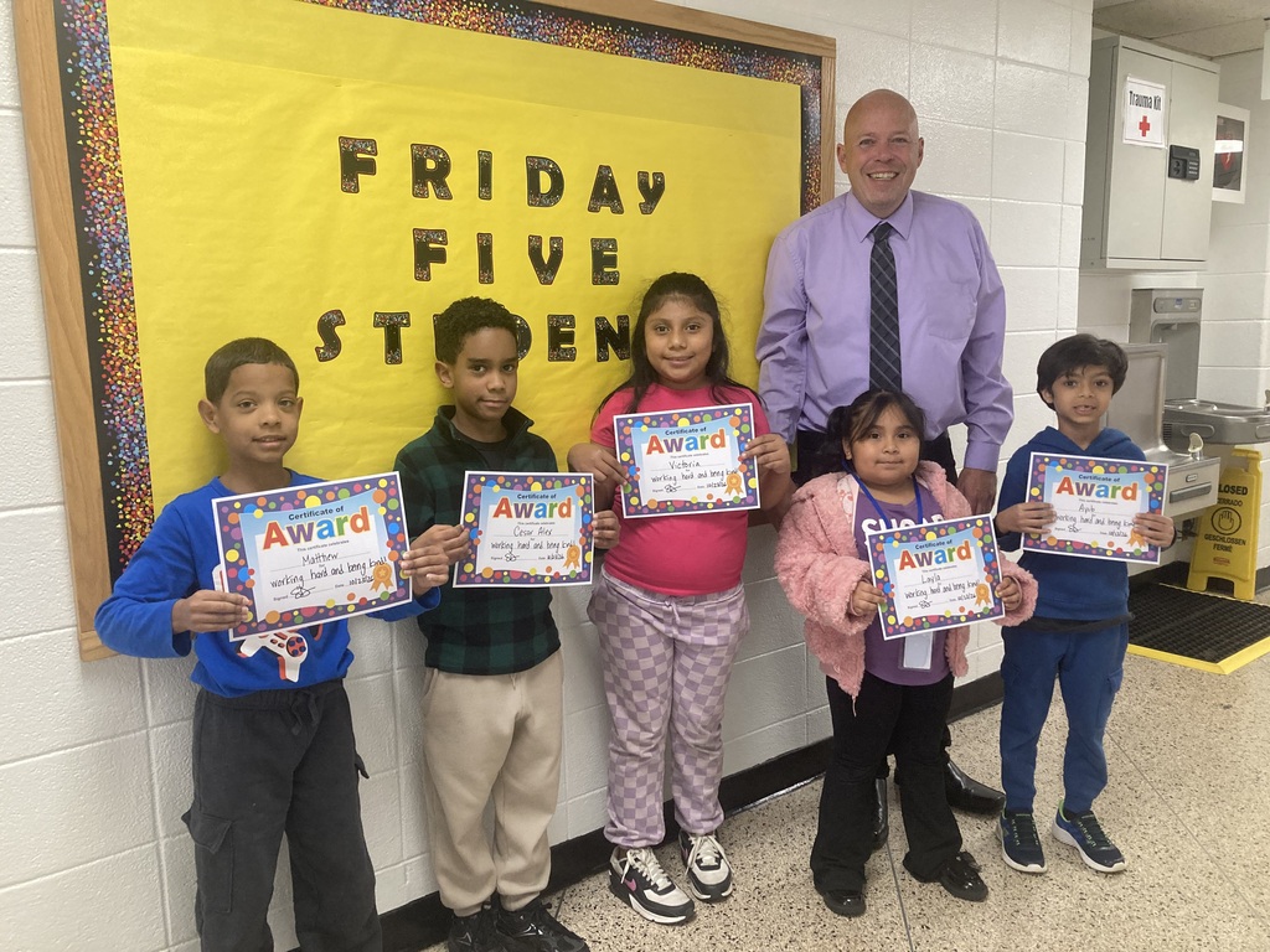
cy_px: 476
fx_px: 1027
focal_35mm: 28
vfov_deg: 49.7
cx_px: 635
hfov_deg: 63.4
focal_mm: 3.99
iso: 200
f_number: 1.8
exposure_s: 1/60
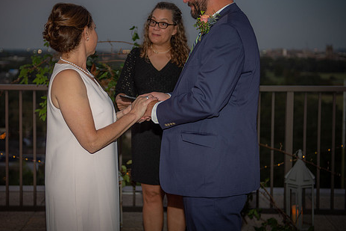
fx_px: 586
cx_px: 154
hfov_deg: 32.9
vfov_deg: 22.2
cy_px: 89
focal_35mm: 61
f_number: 2.8
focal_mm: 48
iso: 800
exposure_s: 1/125
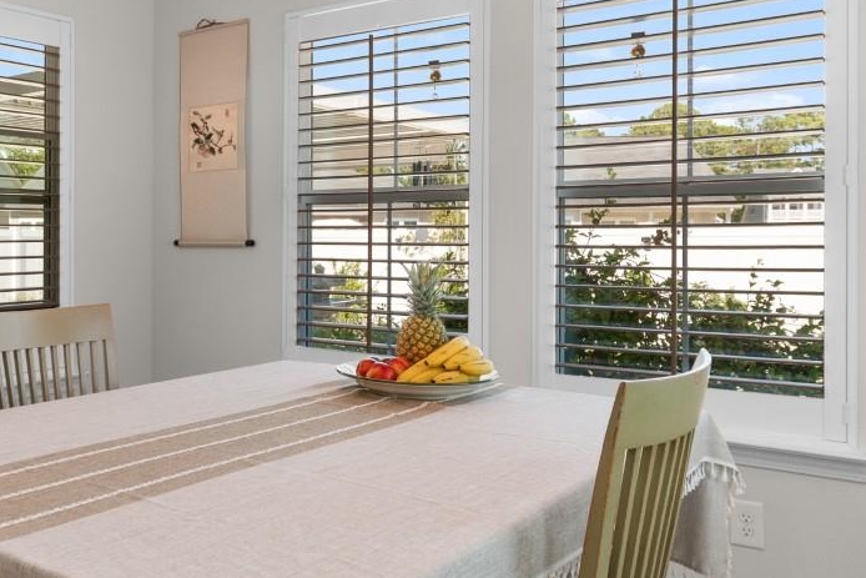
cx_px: 230
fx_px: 842
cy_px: 218
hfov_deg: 52.3
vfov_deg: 37.7
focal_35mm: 35
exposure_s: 1/25
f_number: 4.5
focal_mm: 10
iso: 100
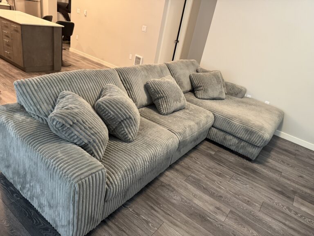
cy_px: 118
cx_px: 157
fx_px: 218
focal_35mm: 24
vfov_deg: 56.8
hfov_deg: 71.6
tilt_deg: -25.6
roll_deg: -12.4
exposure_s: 1/60
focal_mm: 6.76
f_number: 1.78
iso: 500
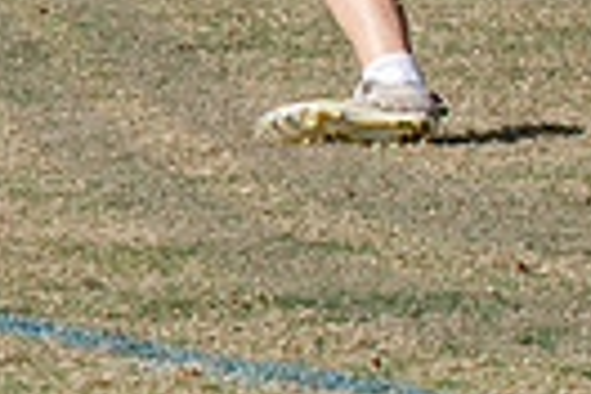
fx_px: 26790
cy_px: -188
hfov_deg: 1.3
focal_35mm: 1632
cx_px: 1171
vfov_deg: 0.8
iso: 250
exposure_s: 1/1600
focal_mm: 180
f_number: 5
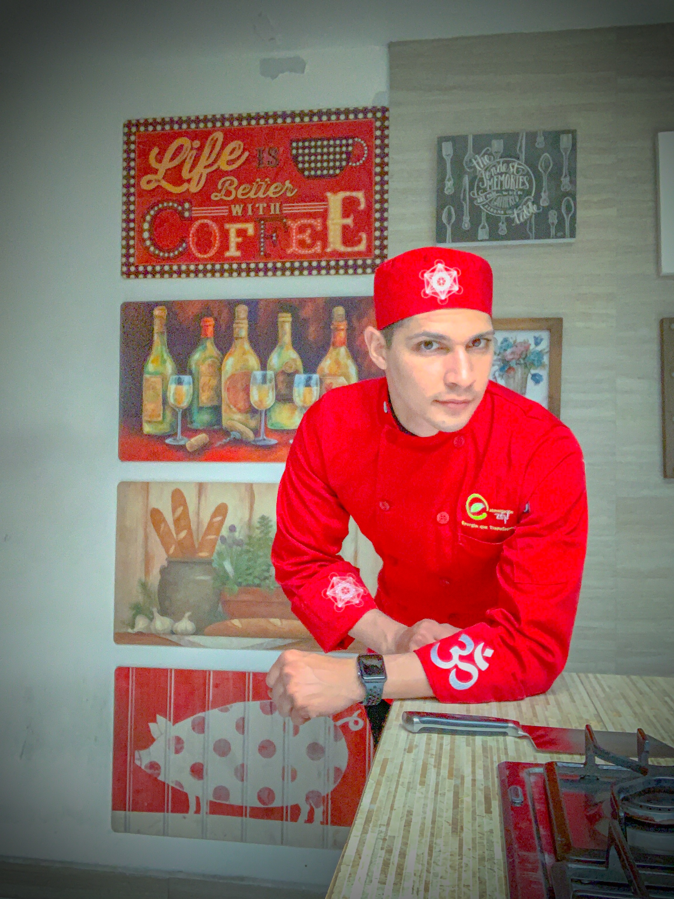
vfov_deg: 56.8
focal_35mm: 32
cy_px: 450
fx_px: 831
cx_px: 337
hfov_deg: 44.2
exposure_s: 1/40
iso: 320
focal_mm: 2.87
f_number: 2.2
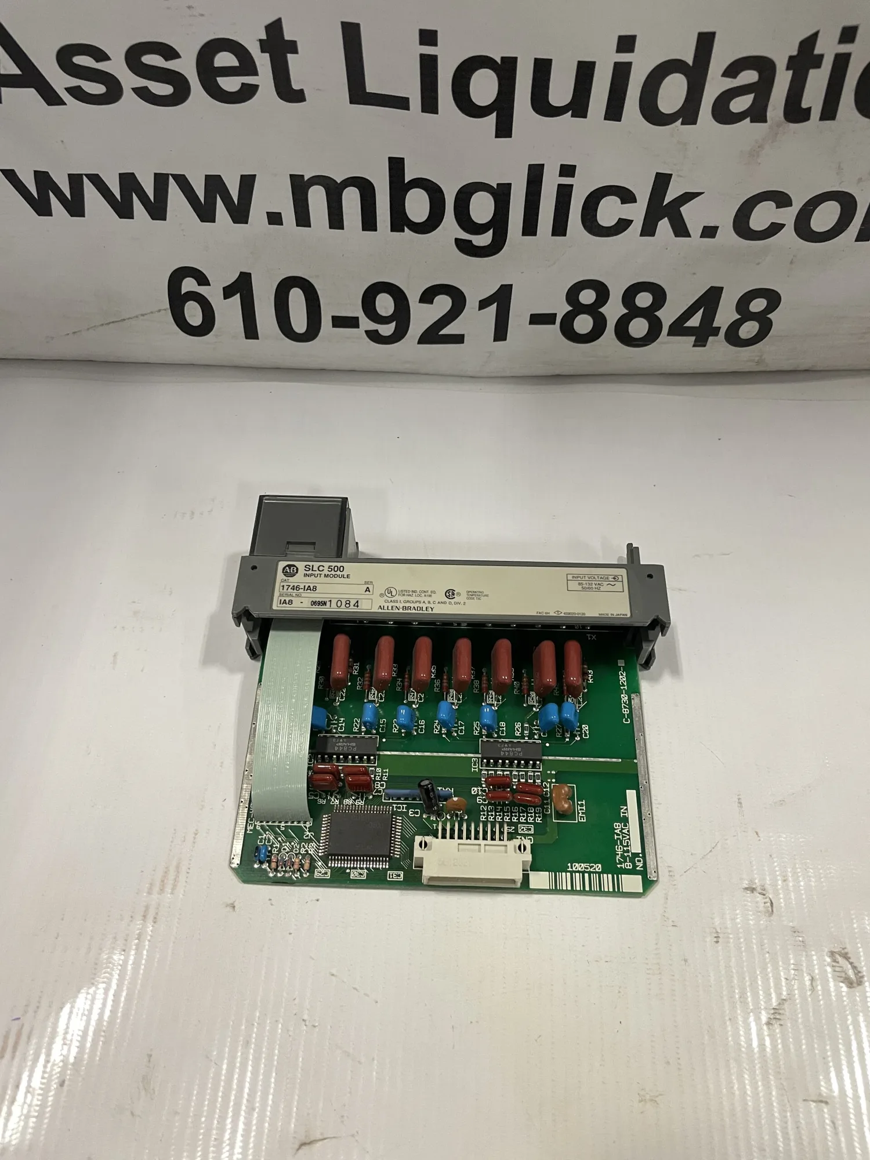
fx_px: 871
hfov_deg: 53.1
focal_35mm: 26
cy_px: 580
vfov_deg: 67.3
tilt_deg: -58.2
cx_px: 435
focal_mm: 4.2
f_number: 1.6
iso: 160
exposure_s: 1/60
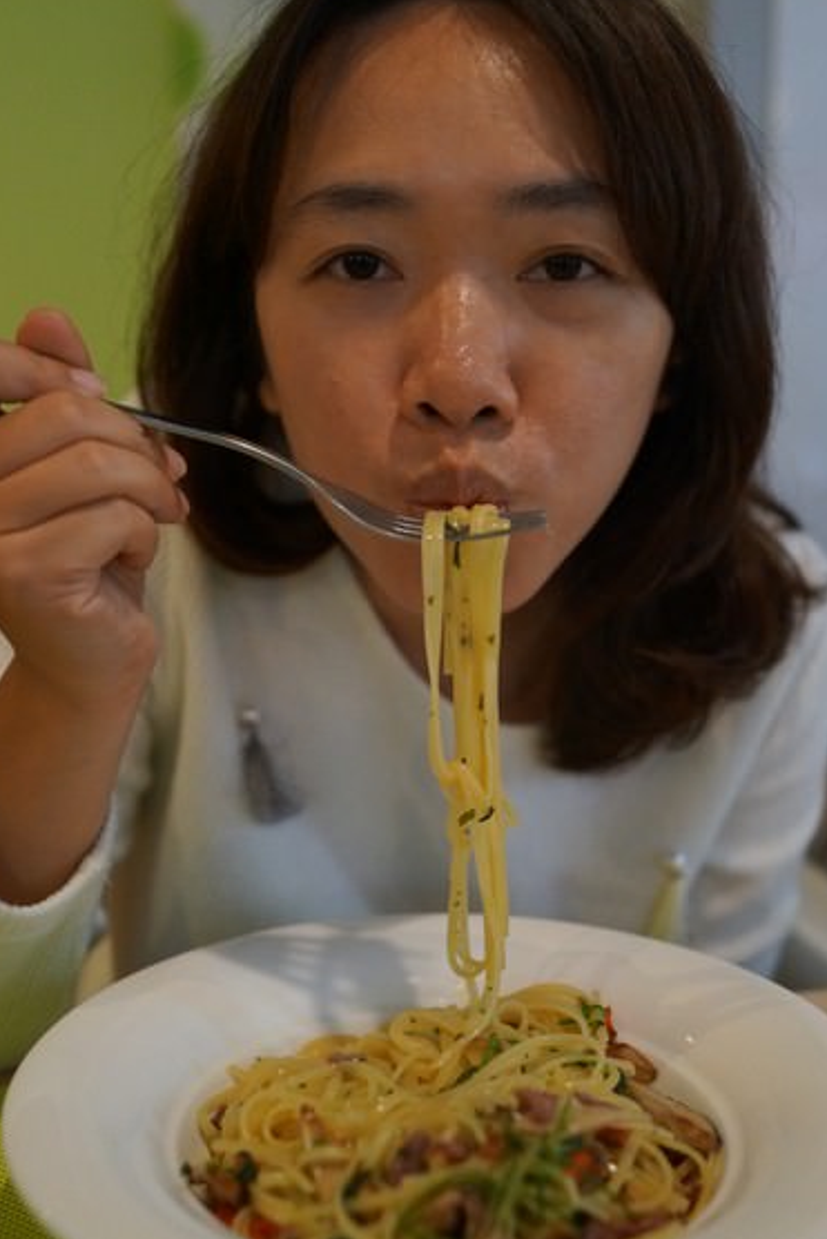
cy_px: 591
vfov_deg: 49.5
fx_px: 1343
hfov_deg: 34.2
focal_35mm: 39
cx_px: 436
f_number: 2.8
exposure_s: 1/160
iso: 2500
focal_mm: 35
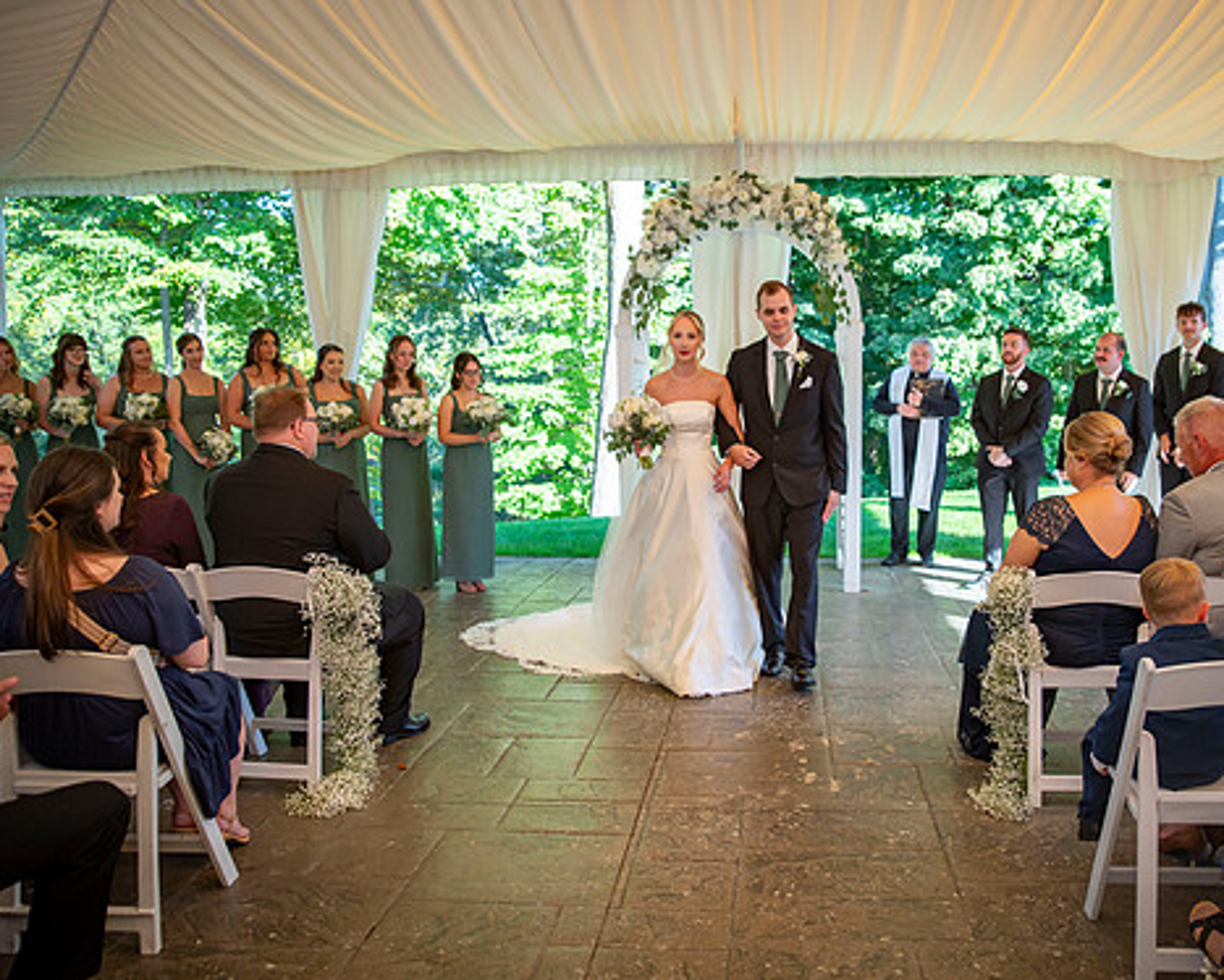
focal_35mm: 29
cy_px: 477
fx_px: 1051
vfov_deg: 50.0
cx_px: 710
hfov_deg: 60.1
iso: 800
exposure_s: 1/1250
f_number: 2.8
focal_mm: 24
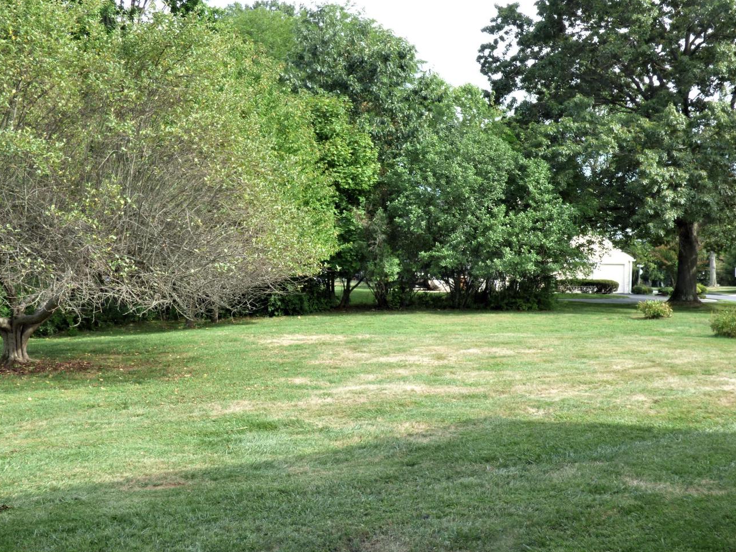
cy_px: 278
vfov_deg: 38.6
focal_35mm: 37
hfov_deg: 50.2
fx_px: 786
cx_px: 371
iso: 100
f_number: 6.3
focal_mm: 5.97
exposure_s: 1/80
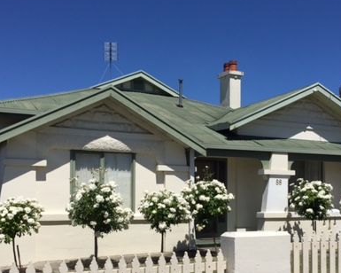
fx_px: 474
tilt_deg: +2.1
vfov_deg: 31.8
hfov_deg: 39.5
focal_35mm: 47
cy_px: 185
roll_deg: -1.8
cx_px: 183
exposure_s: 1/4405
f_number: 2.2
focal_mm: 4.15
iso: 32
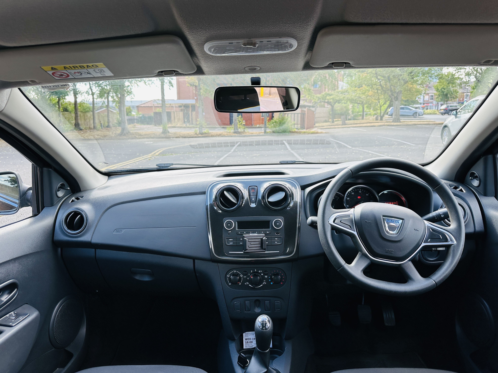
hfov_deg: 71.6
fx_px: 345
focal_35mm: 24
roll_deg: +0.5
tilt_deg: -10.6
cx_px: 249
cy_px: 186
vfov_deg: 56.8
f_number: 1.78
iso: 80
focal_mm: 6.86
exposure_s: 1/304
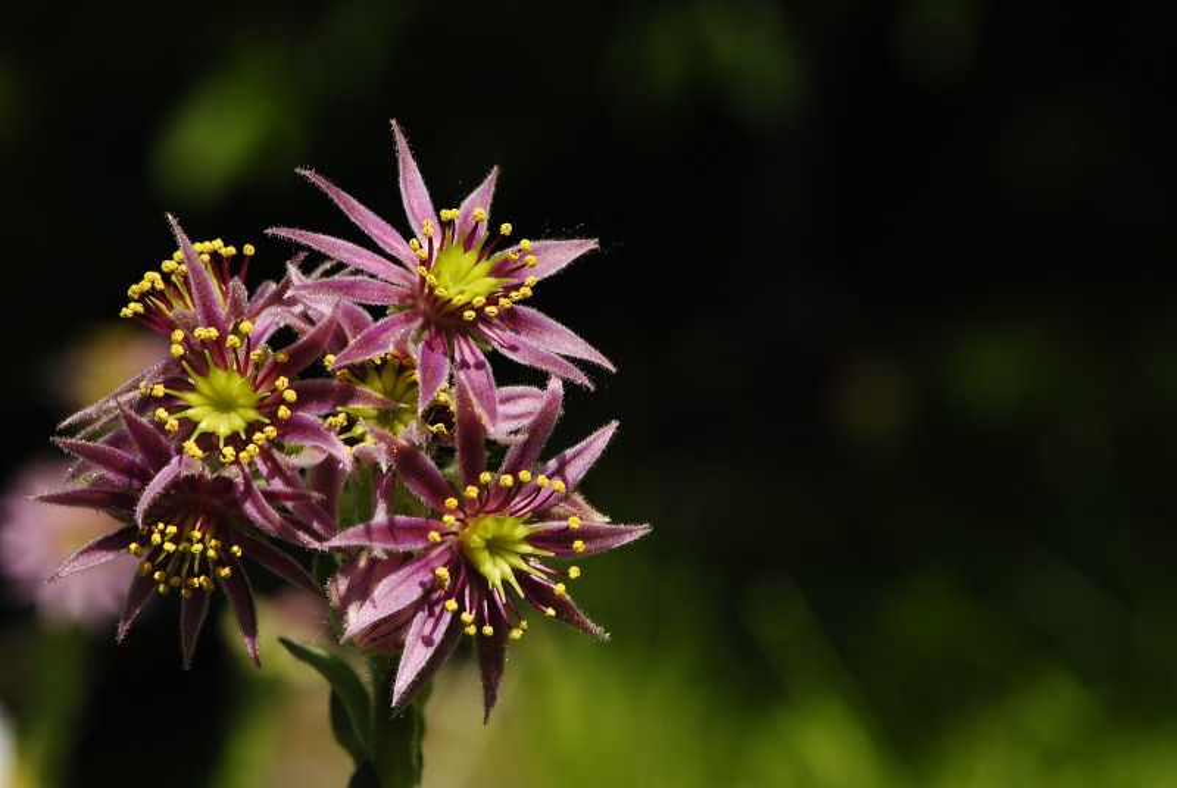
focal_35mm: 128
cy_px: 394
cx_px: 588
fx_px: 4175
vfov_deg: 10.8
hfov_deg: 16.0
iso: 100
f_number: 14
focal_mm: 85
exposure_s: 1/100
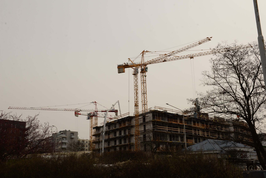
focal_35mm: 38
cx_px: 133
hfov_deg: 50.7
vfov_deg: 35.1
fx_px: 281
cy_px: 89
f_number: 10
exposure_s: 1/320
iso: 100
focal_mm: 38
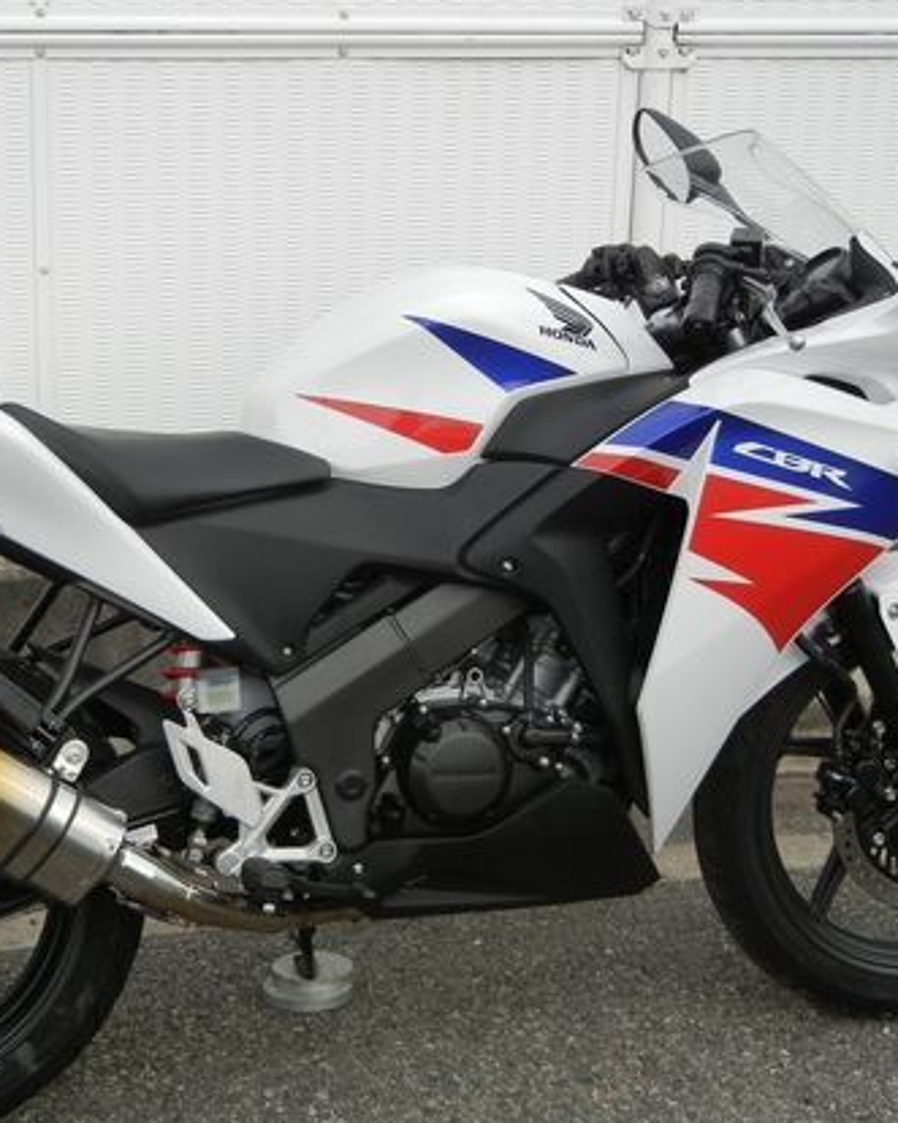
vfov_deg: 27.5
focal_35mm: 69
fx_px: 2293
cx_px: 323
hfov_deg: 22.1
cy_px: 608
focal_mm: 8.1
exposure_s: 1/571
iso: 160
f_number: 3.8
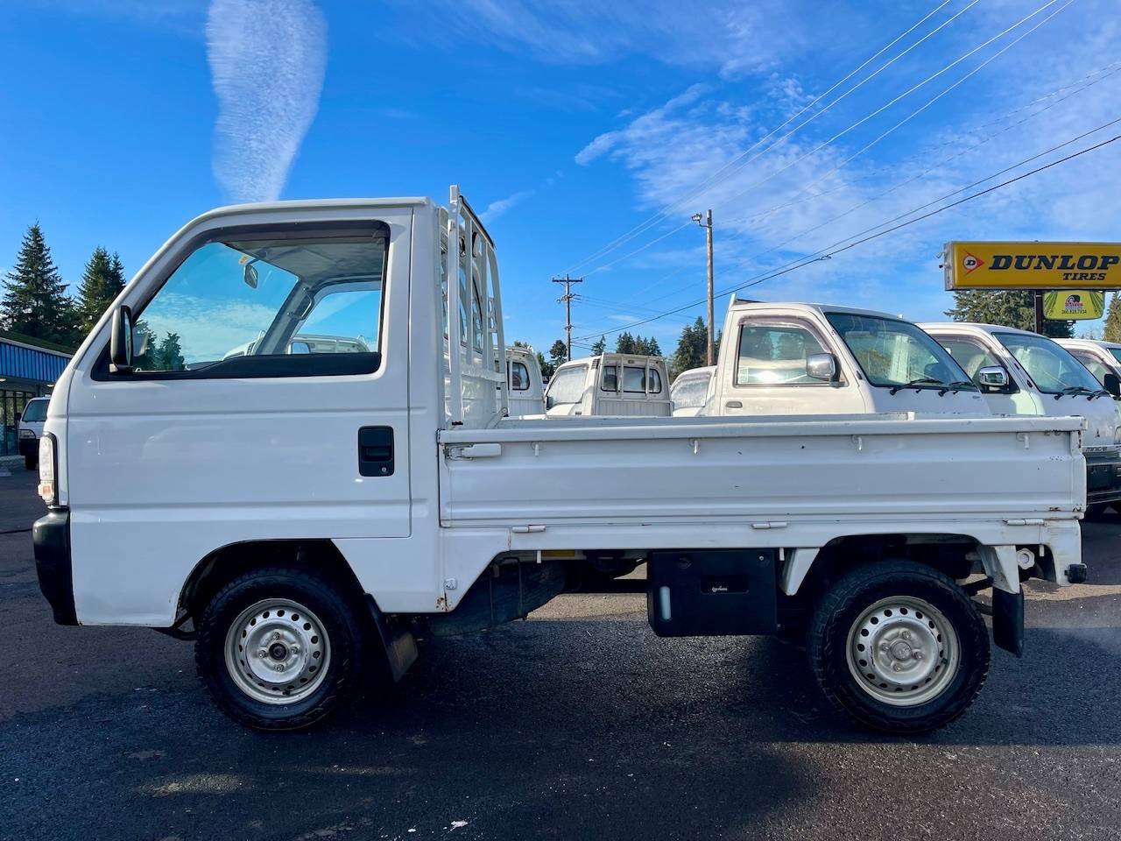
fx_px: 810
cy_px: 420
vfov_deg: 54.9
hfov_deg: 69.4
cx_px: 560
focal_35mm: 25
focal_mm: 5.1
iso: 32
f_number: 1.6
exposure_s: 1/2336
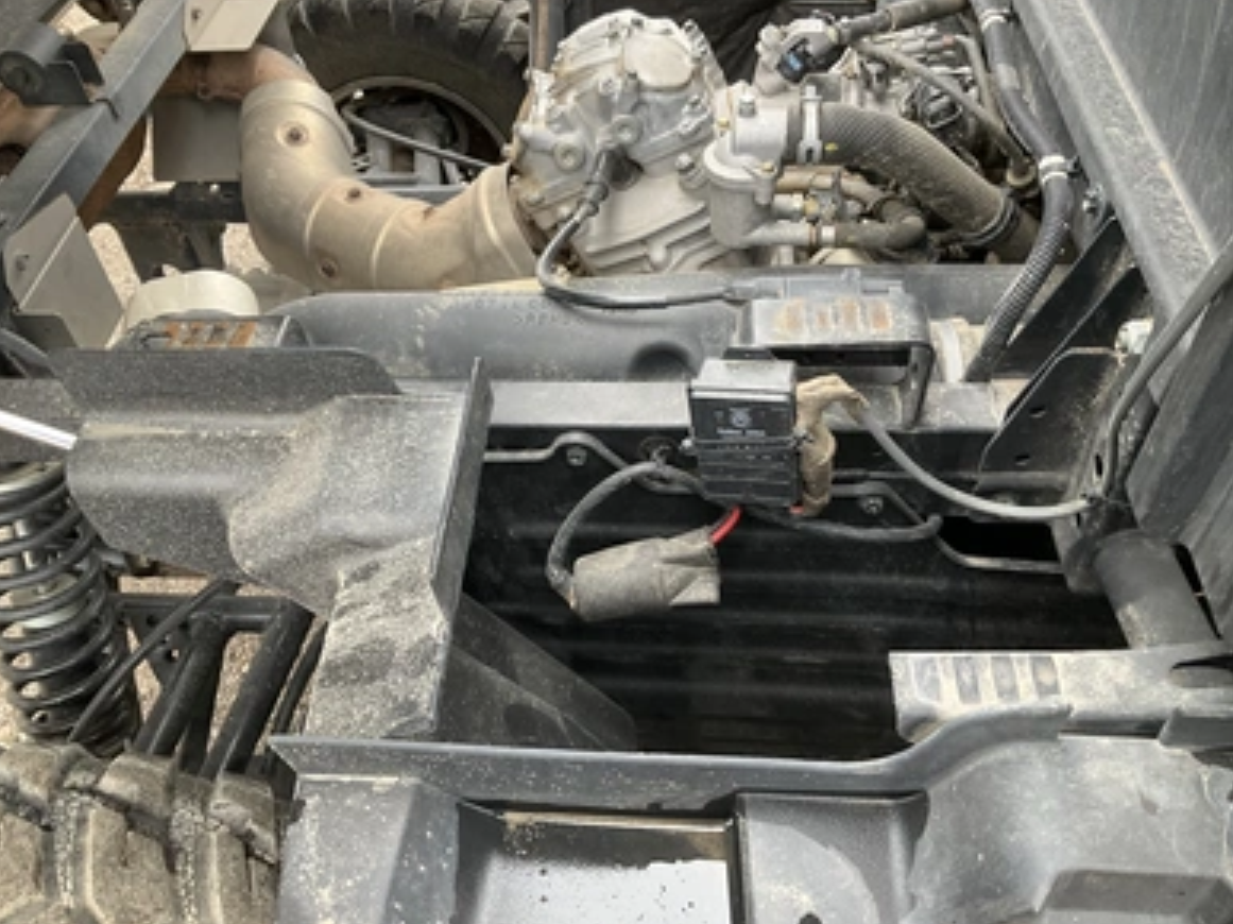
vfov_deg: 46.8
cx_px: 599
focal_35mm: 30
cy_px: 456
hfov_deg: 60.0
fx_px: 1068
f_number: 1.8
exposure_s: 1/84
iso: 64
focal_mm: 3
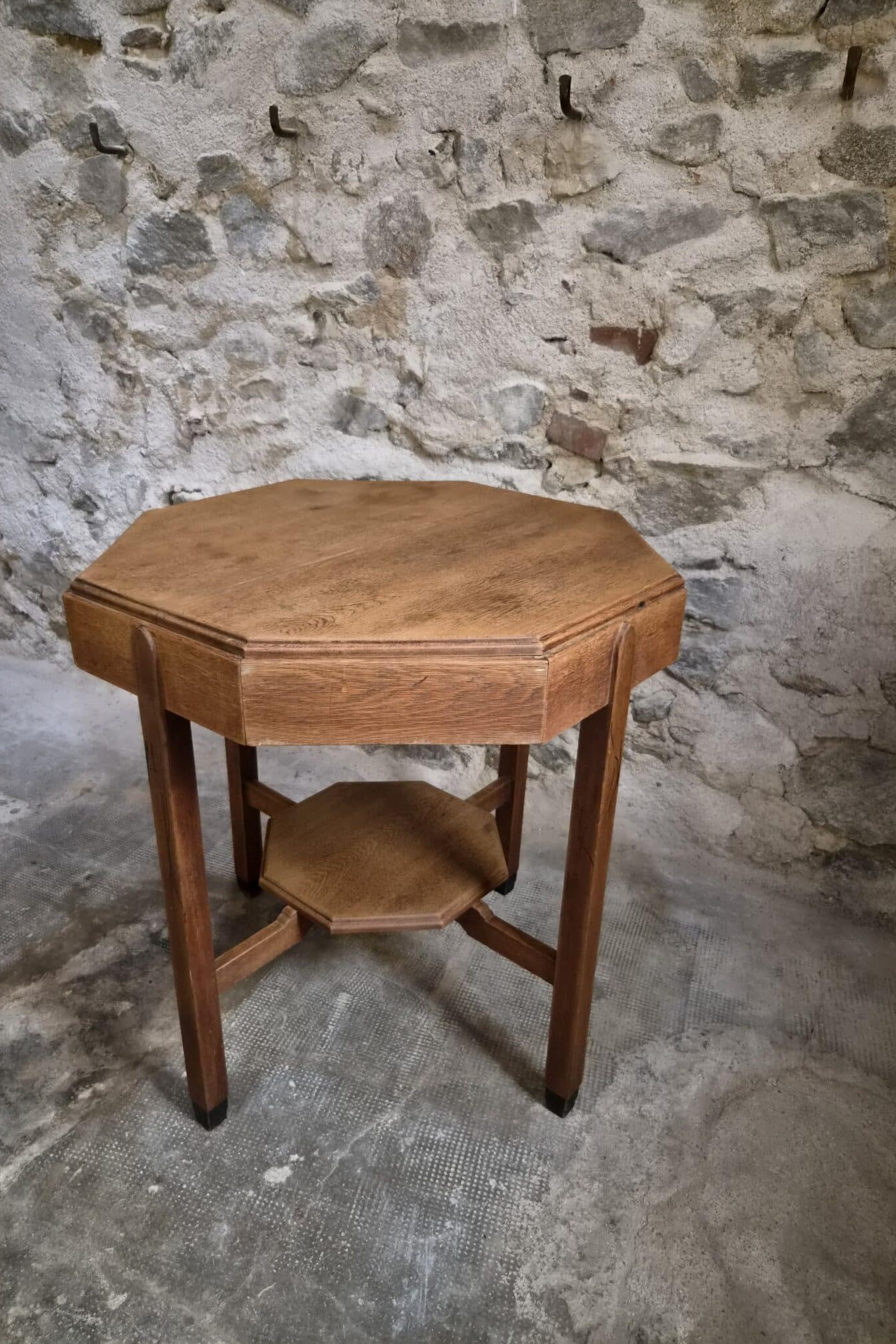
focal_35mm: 24
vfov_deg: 73.7
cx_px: 415
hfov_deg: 53.1
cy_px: 672
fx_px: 896
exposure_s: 1/100
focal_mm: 5.4
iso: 1250
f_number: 1.8
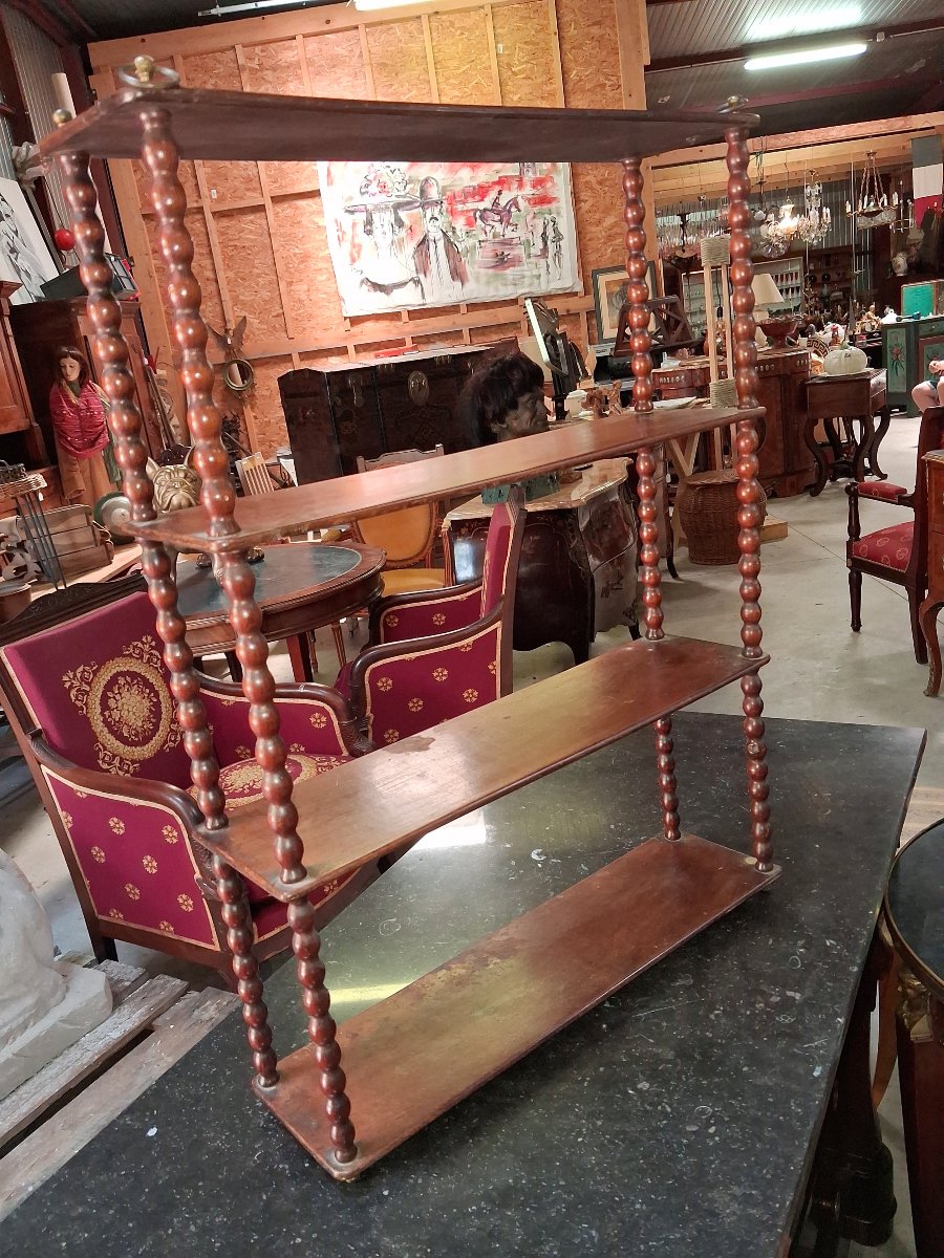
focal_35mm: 27
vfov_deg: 65.3
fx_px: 982
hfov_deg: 51.4
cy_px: 629
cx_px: 472
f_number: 1.8
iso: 400
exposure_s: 1/100
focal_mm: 4
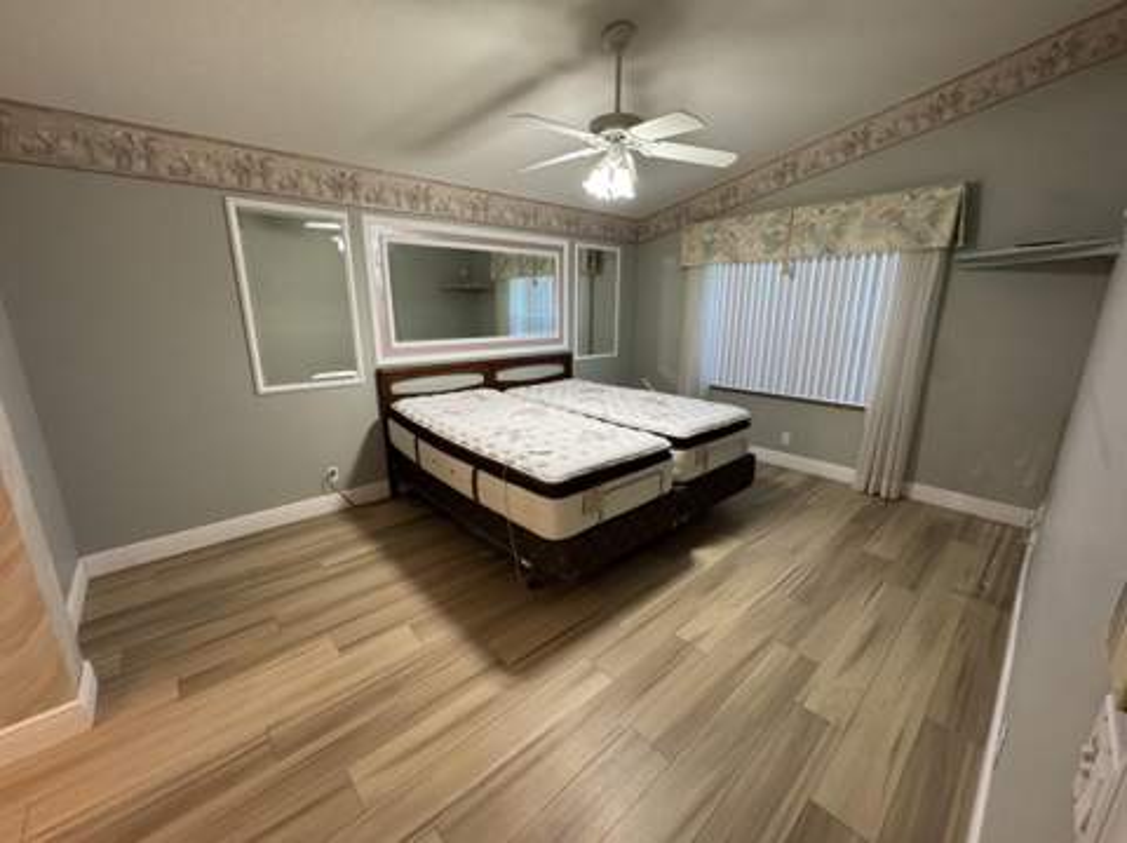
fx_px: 455
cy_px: 422
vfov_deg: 85.6
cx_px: 564
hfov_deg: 102.1
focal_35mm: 14
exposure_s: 1/60
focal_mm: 2.22
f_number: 2.2
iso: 400
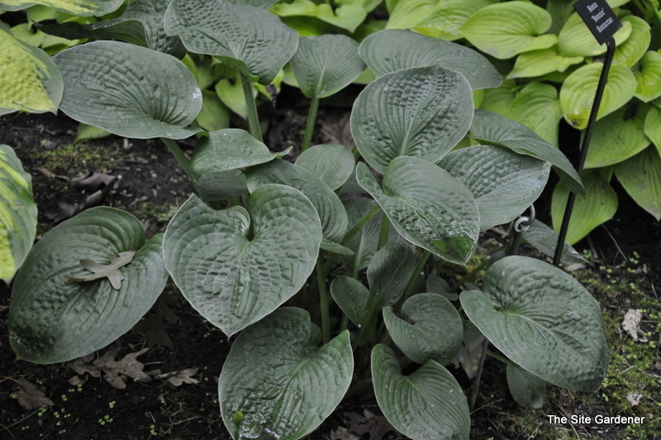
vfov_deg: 15.7
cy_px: 220
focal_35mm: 87
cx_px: 330
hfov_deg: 23.4
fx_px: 1596
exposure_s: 1/125
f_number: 5
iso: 1250
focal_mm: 58
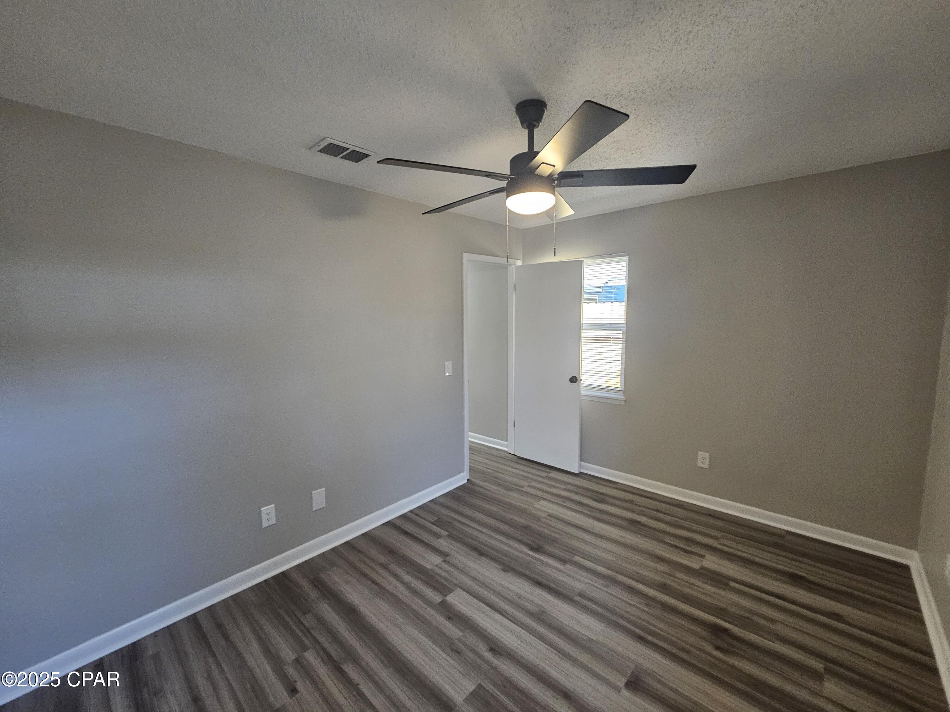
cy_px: 356
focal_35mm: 13
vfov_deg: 89.9
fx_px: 357
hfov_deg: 106.2
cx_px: 475
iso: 250
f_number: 2.2
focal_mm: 2.2
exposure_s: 1/60
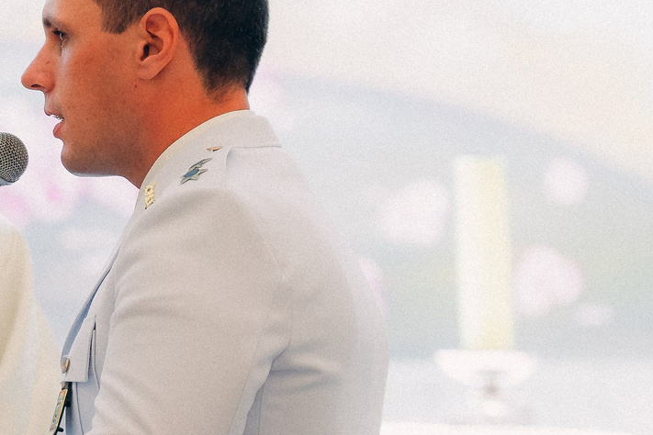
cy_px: 40
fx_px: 7037
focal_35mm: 388
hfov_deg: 5.3
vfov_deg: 3.5
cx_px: -140
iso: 1600
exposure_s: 1/1250
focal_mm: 107
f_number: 2.8
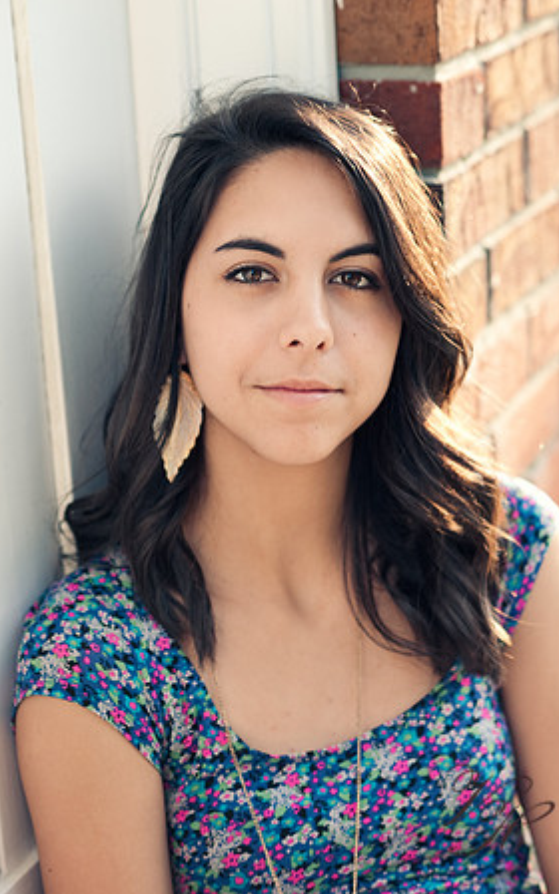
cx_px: 277
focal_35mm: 87
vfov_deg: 23.8
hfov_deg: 15.0
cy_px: 447
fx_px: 2121
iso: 200
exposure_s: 1/125
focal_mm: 85
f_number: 3.2
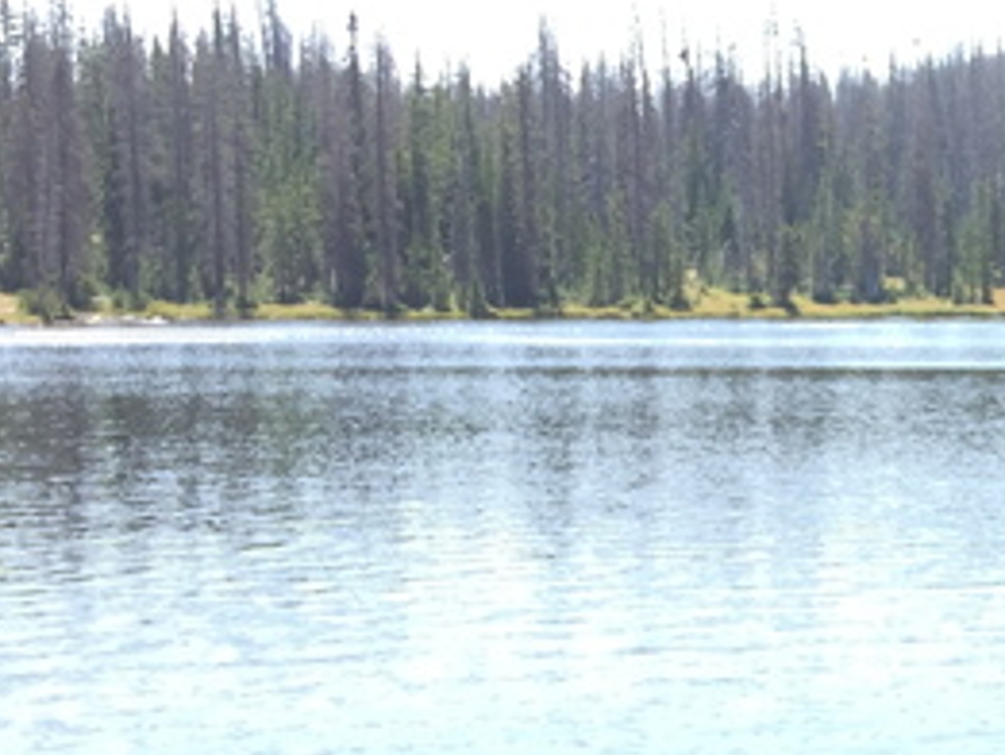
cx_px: 1502
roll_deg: +0.3
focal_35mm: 88
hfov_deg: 19.4
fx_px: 2556
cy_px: 482
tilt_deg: -3.5
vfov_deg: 16.8
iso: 32
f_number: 2.2
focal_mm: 4.15
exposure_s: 1/520
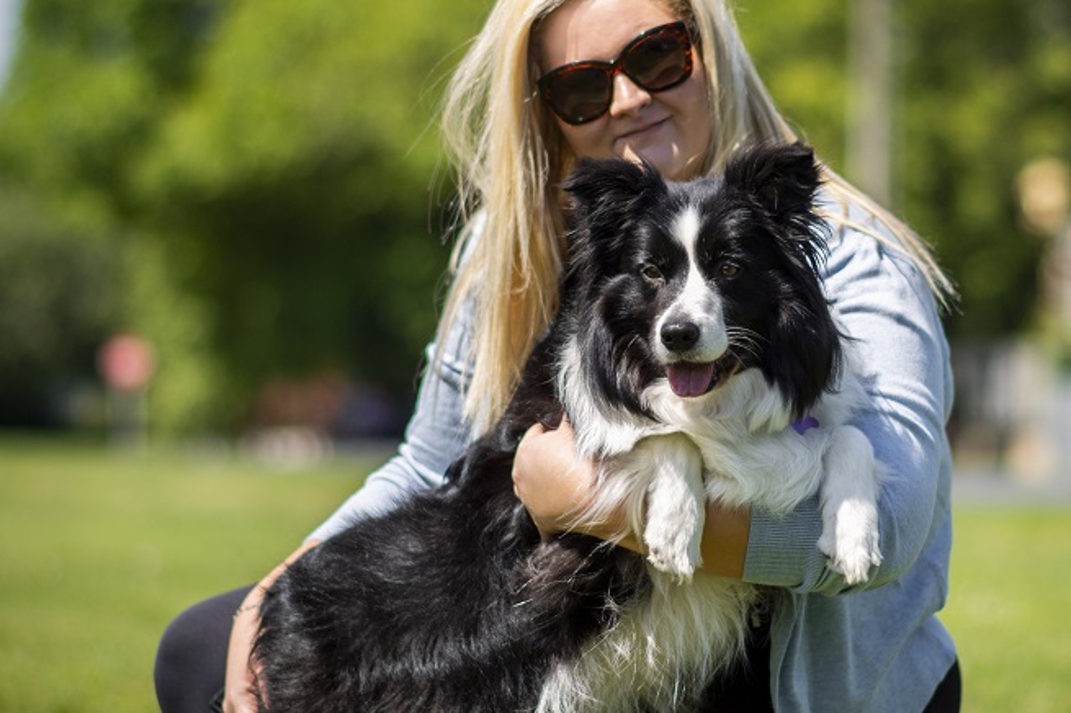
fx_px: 5791
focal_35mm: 195
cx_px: 621
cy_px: 249
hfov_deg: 10.6
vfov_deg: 7.0
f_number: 2
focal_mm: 85
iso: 100
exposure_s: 1/5000
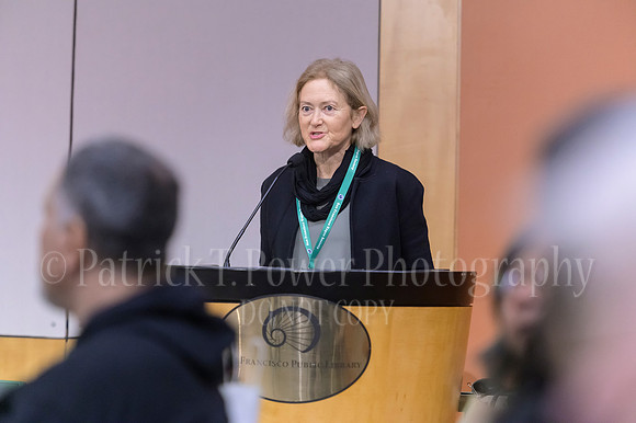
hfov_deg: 9.0
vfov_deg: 6.0
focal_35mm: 230
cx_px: 318
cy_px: 212
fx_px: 4061
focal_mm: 230
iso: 5000
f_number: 4
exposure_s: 1/400
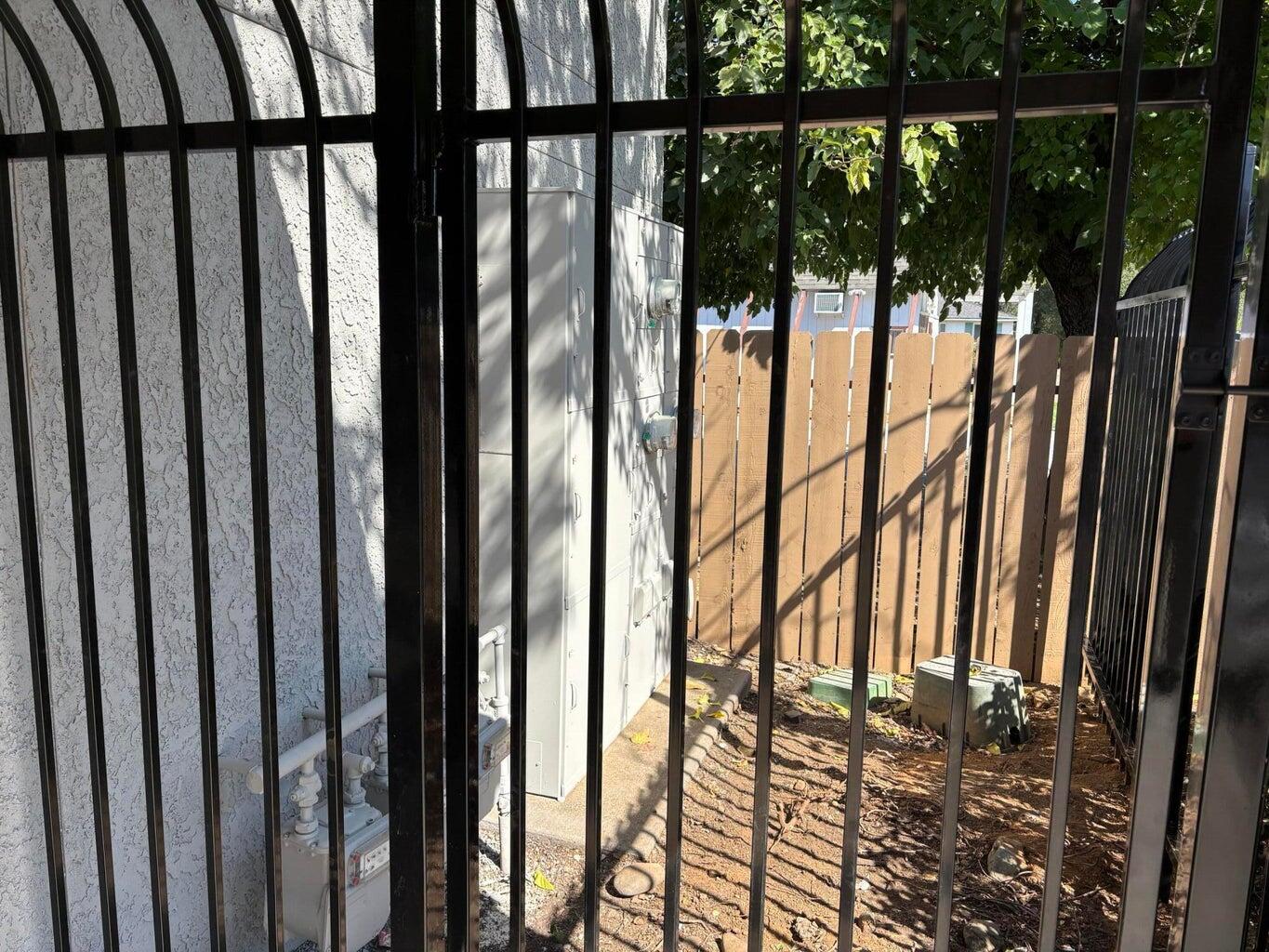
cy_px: 476
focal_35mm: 26
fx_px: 953
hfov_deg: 67.3
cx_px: 634
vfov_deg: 53.1
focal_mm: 5.96
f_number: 1.6
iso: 50
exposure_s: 1/1295
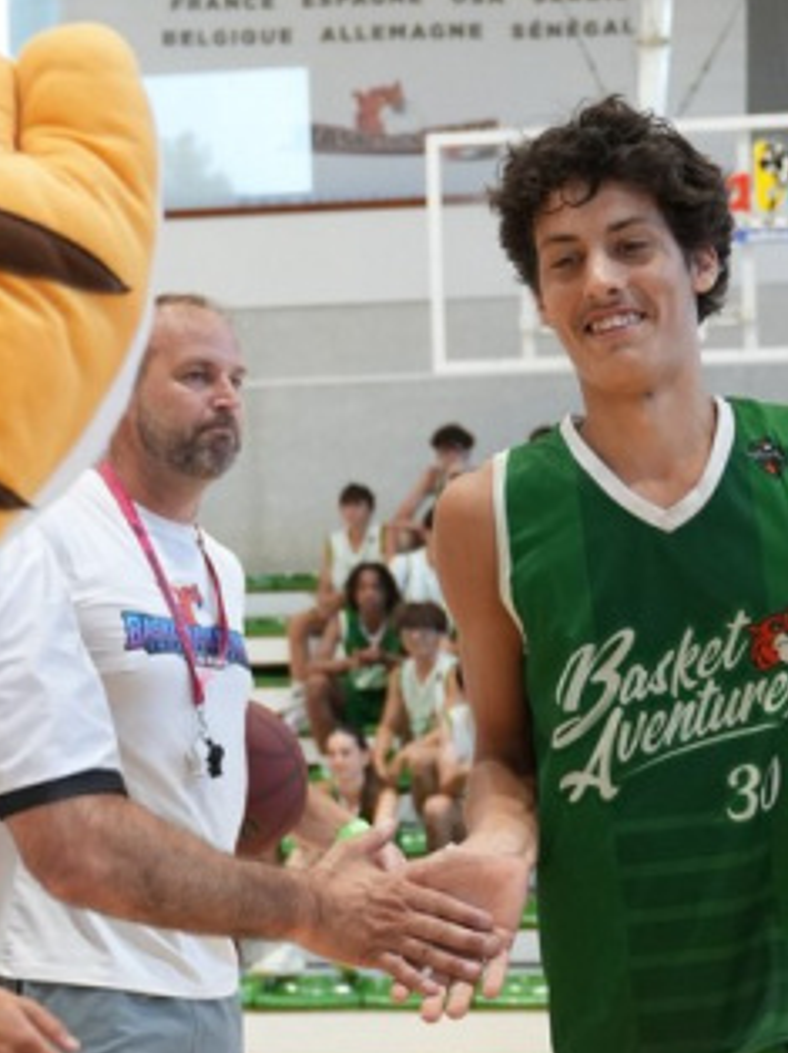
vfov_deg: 19.1
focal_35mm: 103
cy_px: 661
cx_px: 531
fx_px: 3131
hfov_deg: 14.3
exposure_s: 1/400
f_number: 2.8
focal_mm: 28
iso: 1600
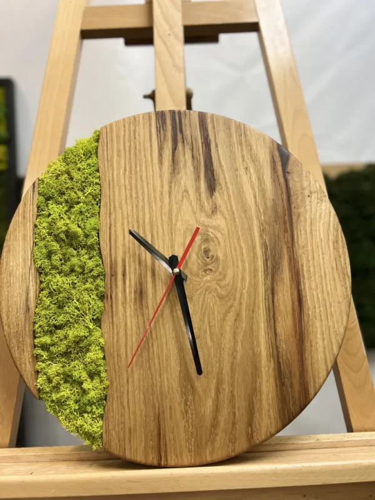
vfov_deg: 67.3
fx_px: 376
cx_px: 188
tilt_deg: -6.9
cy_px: 250
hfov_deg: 53.1
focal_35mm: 26
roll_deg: +1.6
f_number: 1.5
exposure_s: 1/50
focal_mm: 5.7
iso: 64
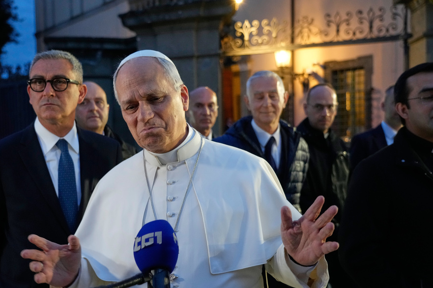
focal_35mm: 43
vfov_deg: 31.2
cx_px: 184
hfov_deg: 45.3
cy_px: 152
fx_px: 517
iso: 4000
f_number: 4
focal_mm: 37
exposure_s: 1/160
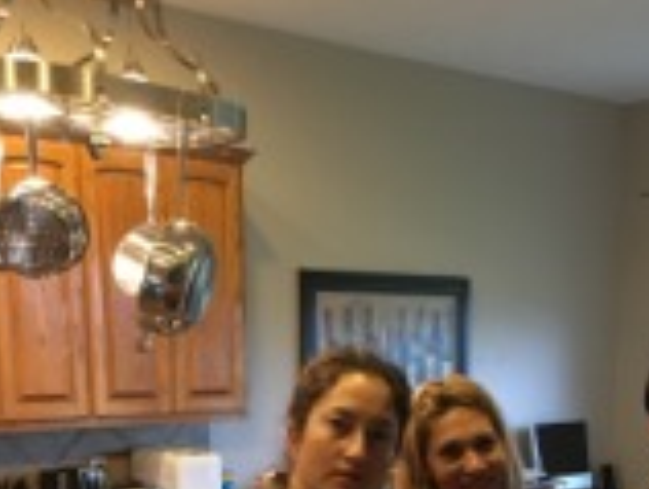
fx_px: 1258
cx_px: 440
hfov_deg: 28.7
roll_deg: +0.0
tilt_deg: -9.7
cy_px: 559
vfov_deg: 20.8
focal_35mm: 67
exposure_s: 1/20
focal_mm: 4.15
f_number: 2.2
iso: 200
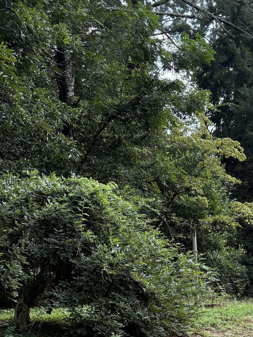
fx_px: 565
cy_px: 319
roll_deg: +1.6
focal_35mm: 58
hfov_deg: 23.8
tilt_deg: -6.0
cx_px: 269
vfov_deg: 31.3
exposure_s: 1/607
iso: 64
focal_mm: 5.96
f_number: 1.6
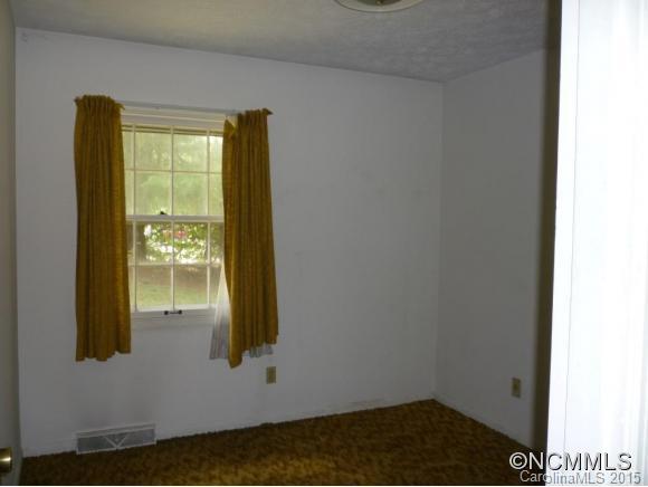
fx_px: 543
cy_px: 244
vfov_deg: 48.3
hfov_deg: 61.6
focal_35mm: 29
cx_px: 324
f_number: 3.3
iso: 100
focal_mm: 5.2
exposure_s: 1/30
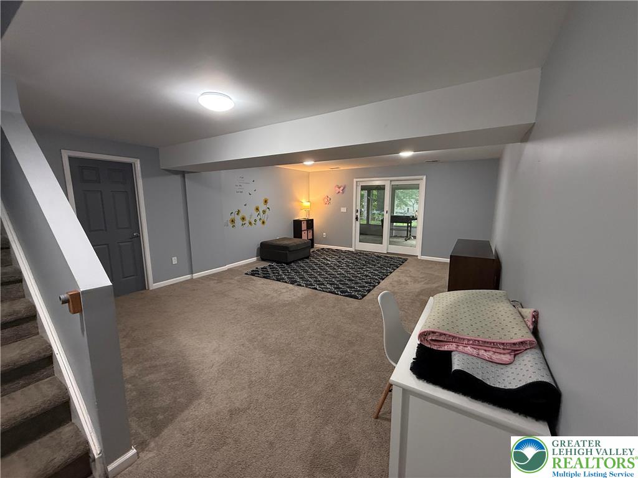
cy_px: 239
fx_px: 258
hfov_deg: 102.1
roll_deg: -0.1
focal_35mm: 14
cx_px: 319
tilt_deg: -8.2
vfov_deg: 85.7
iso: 250
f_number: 2.2
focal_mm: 2.22
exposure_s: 1/60
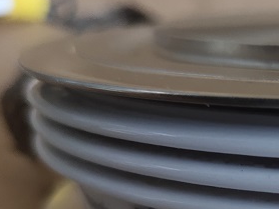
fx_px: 758
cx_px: 394
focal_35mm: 94
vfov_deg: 15.3
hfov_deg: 18.8
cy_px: 229
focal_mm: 4.27
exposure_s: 1/100
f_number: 1.8
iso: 202
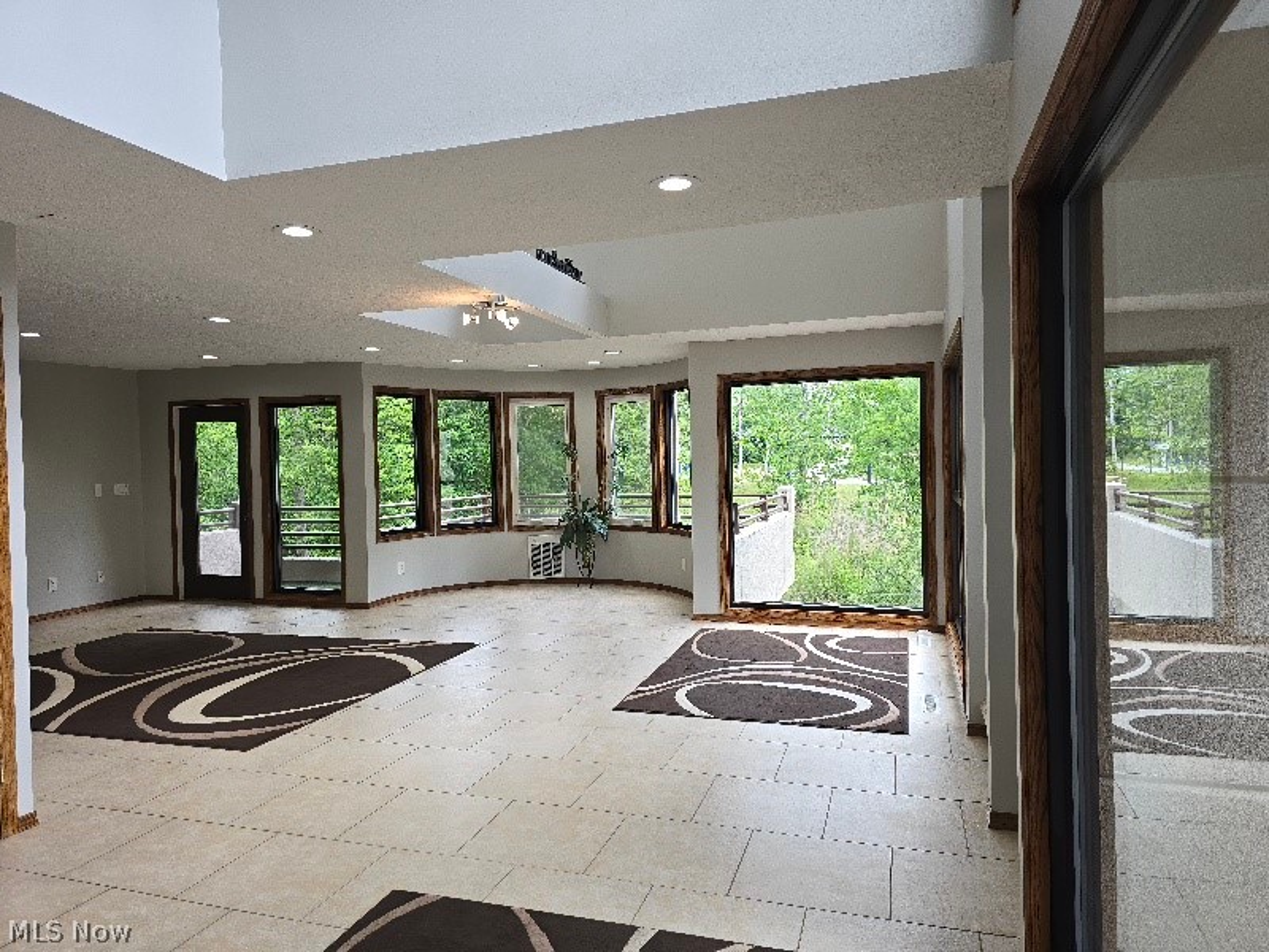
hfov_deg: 73.9
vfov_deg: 58.9
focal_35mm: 23
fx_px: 843
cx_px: 634
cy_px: 476
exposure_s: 1/120
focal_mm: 6.3
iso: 40
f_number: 1.7
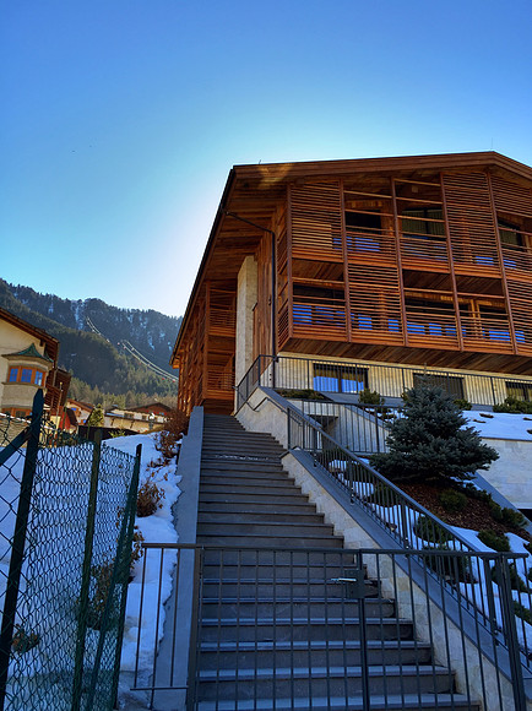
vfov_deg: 61.7
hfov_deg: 48.2
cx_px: 266
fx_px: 595
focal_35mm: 29
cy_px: 356
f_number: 2.2
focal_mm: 4.15
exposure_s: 1/1582
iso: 32
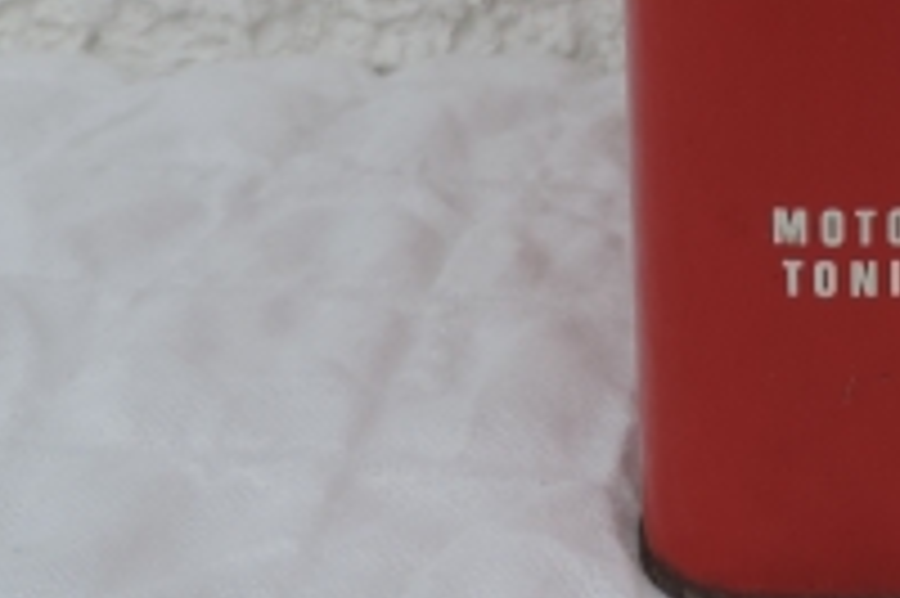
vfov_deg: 16.7
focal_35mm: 75
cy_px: -261
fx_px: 1873
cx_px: 904
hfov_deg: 25.6
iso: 80
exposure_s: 1/400
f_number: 3
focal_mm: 4.3
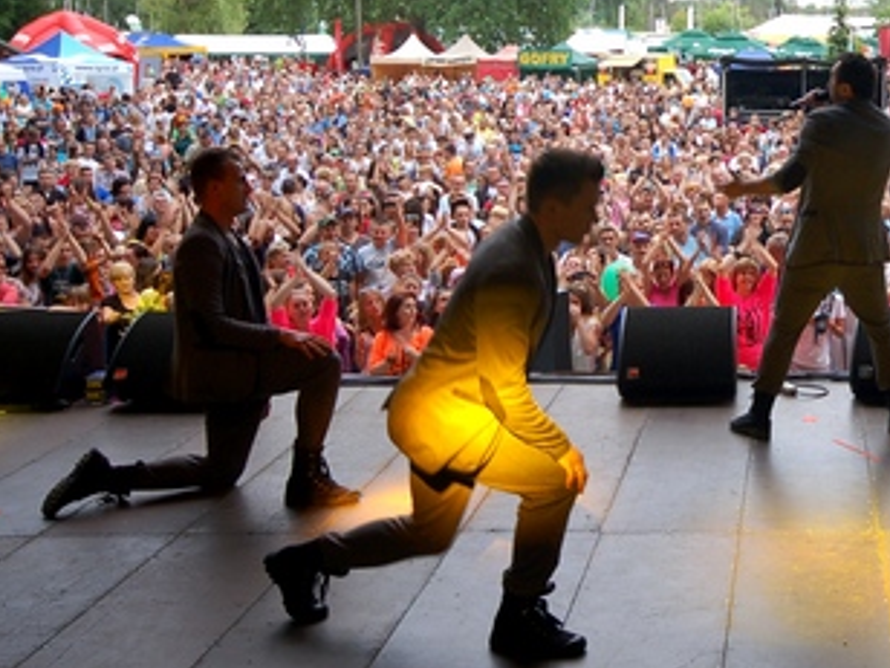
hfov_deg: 31.5
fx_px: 1491
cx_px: 815
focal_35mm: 58
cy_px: 179
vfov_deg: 25.0
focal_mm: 20
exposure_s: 1/30
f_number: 6.3
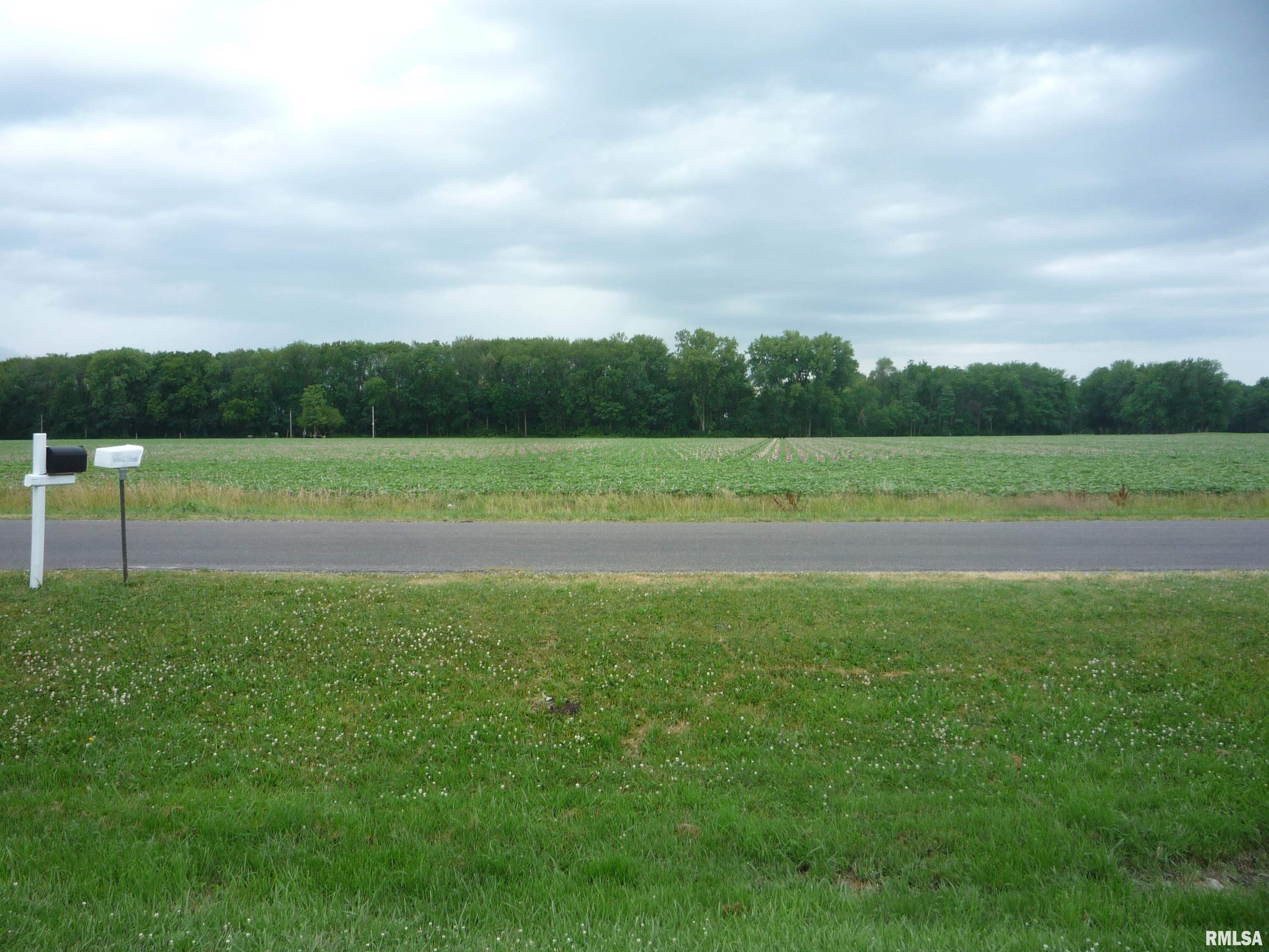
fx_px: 1100
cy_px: 476
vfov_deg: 46.8
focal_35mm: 30
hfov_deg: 60.0
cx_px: 634
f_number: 4
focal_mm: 5.2
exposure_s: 1/125
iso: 100
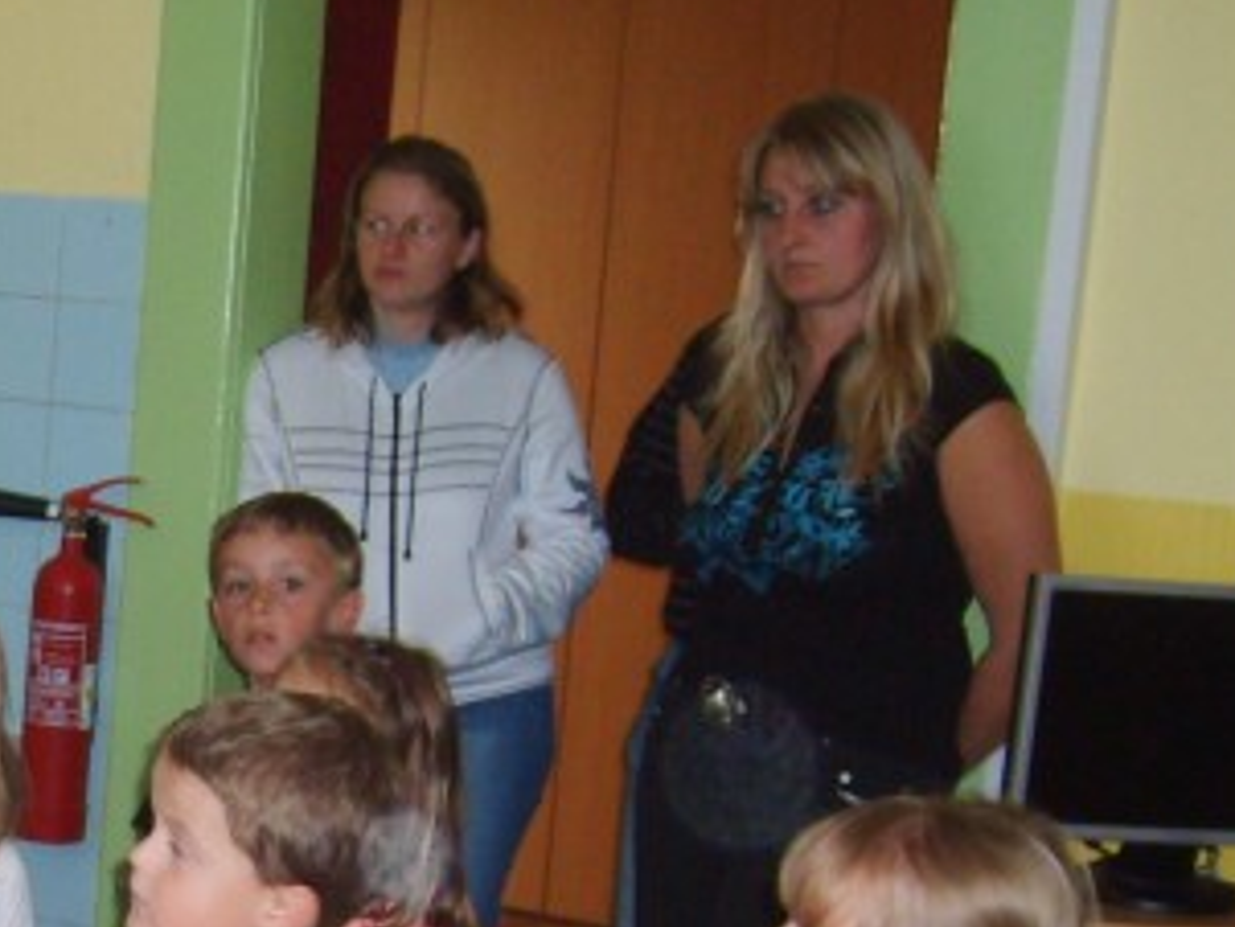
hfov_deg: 19.9
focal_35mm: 93
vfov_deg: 15.6
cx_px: -222
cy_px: 919
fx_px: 3319
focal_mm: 5.8
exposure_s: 1/45
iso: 133
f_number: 2.8
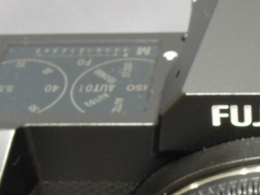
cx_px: 237
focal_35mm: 130
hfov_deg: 15.0
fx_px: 977
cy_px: 191
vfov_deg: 11.3
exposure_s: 1/13
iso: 500
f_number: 4.5
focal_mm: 8.1
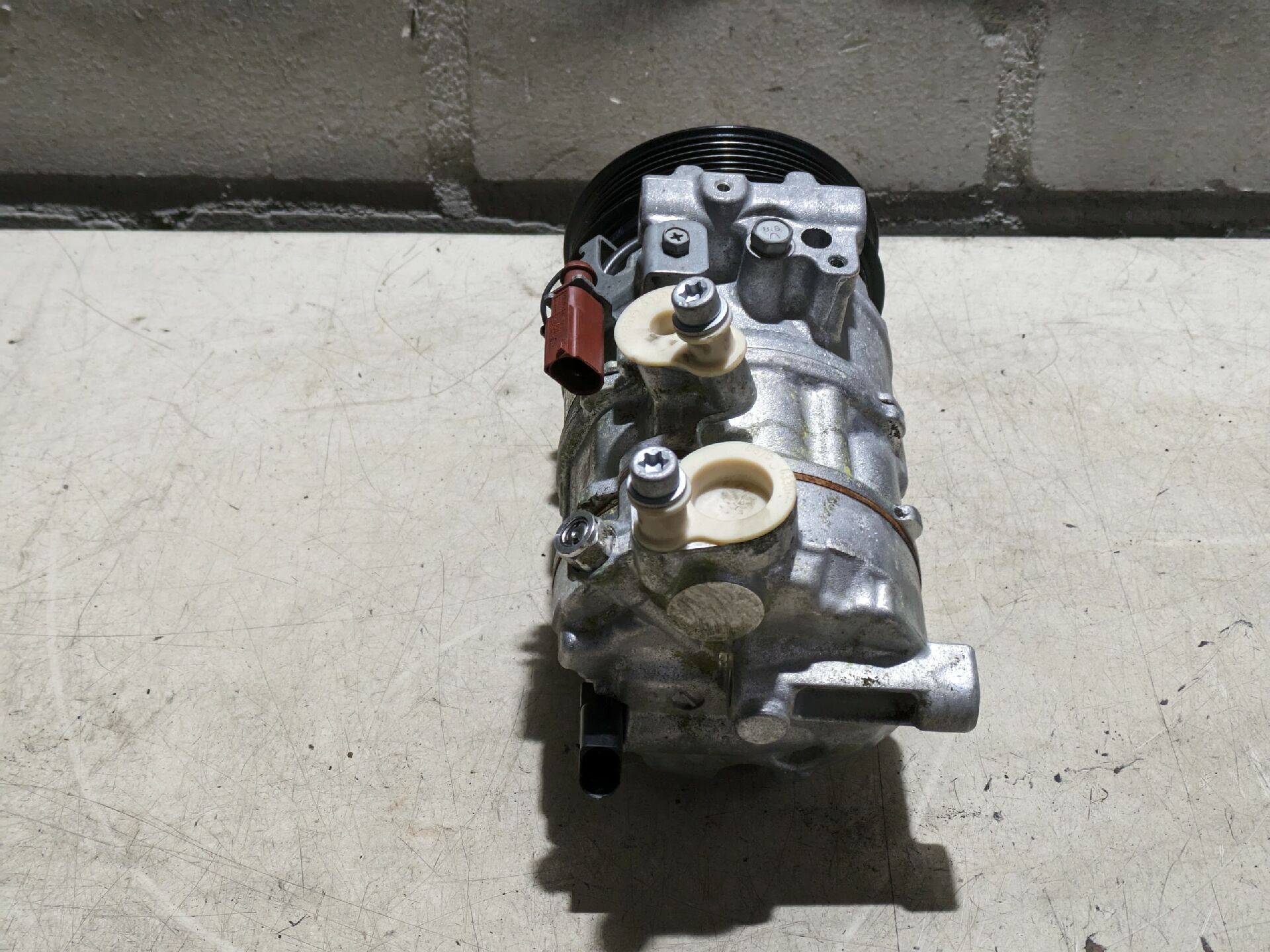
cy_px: 476
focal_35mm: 51
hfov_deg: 37.5
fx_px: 1871
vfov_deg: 28.6
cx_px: 635
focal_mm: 5.43
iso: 219
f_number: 1.89
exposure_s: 1/100
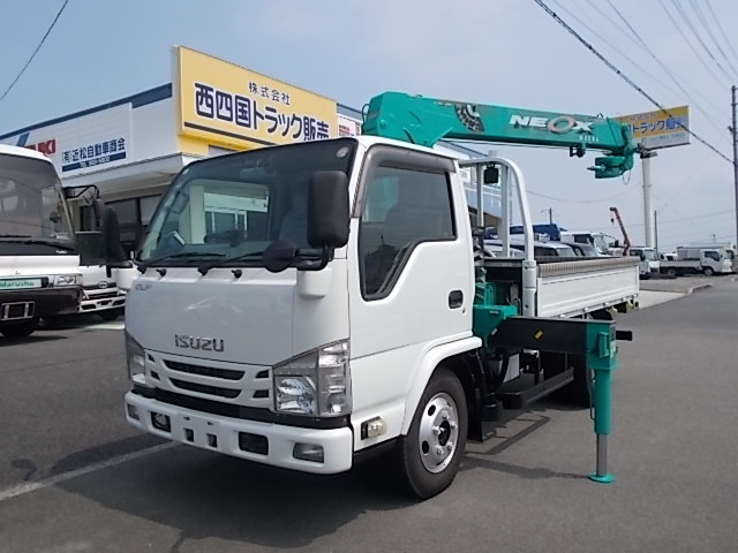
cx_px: 369
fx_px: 640
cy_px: 276
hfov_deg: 60.0
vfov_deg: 46.8
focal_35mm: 30
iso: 80
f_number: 8.6
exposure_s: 1/200
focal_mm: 5.3
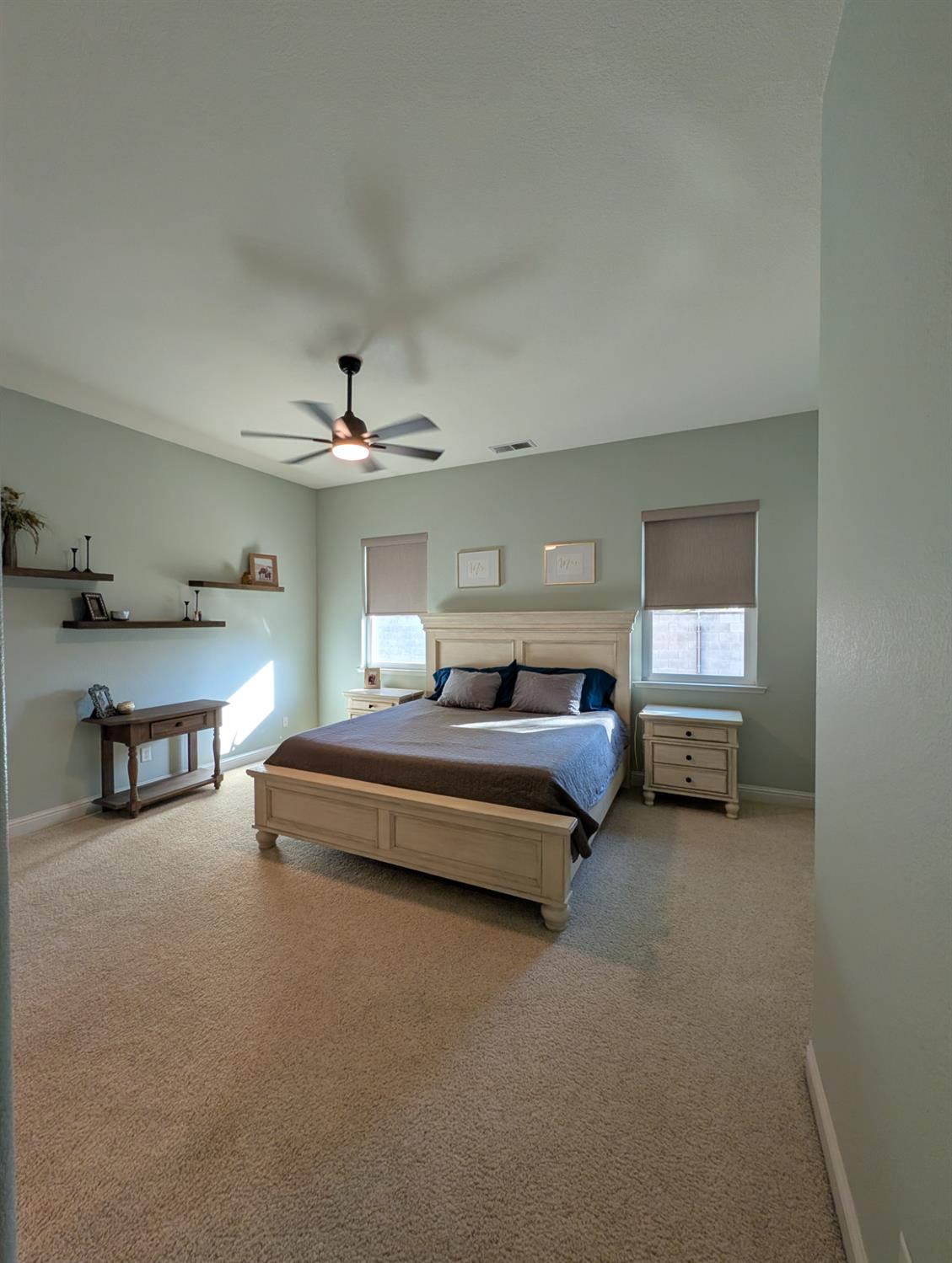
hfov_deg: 94.7
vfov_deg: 110.4
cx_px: 476
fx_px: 439
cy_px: 632
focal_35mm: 12
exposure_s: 1/120
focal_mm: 2.02
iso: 81
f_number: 1.7
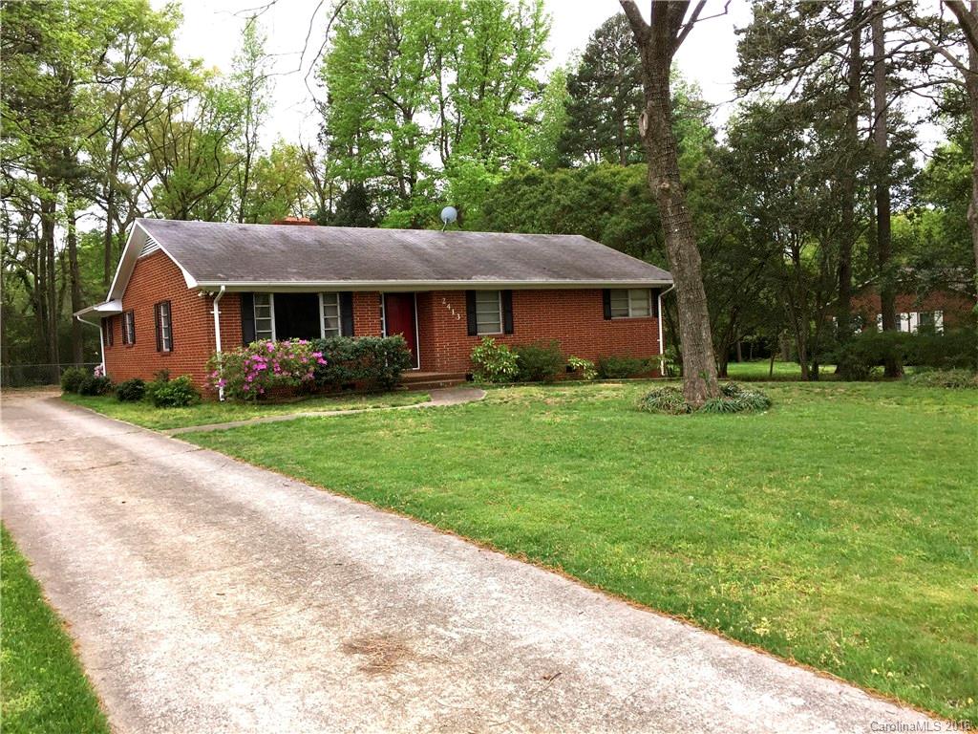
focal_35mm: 29
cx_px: 489
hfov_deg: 61.7
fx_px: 819
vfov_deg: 48.2
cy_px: 367
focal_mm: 4.15
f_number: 2.2
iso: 32
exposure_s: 1/425
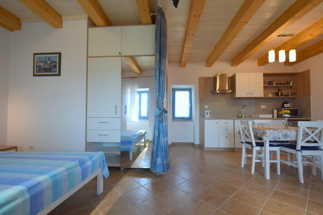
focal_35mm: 15
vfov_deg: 77.3
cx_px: 162
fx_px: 135
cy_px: 108
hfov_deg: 100.4
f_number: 5.6
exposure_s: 1/125
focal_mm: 10
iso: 400
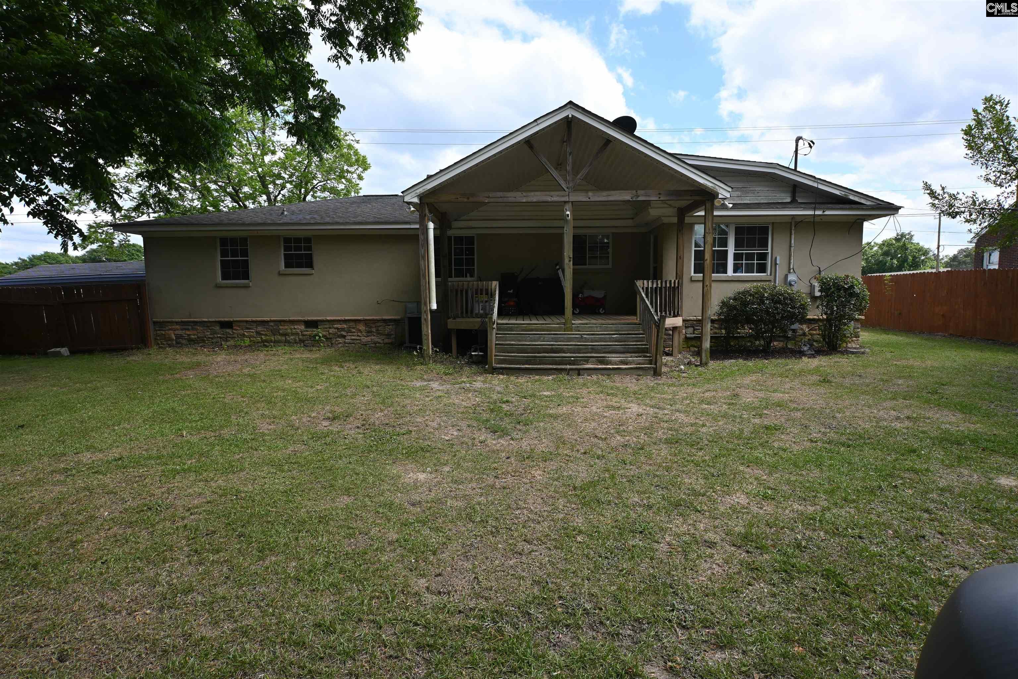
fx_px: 509
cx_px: 509
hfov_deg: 90.0
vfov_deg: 67.4
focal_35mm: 18
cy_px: 340
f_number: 6.3
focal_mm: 12
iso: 100
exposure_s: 1/250
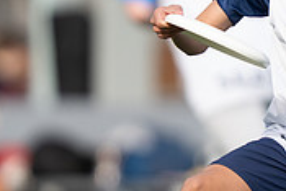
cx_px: 358
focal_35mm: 1960
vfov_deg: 0.7
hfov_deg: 1.1
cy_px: 63
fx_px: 15584
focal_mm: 400
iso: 250
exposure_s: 1/2000
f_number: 2.8
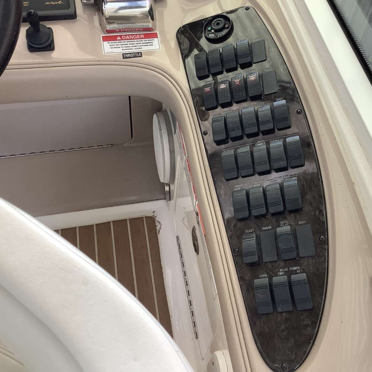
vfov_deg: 44.9
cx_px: 218
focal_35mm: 37
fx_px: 450
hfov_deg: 44.8
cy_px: 185
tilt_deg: -52.6
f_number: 2.4
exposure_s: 1/60
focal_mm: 3.3
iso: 100
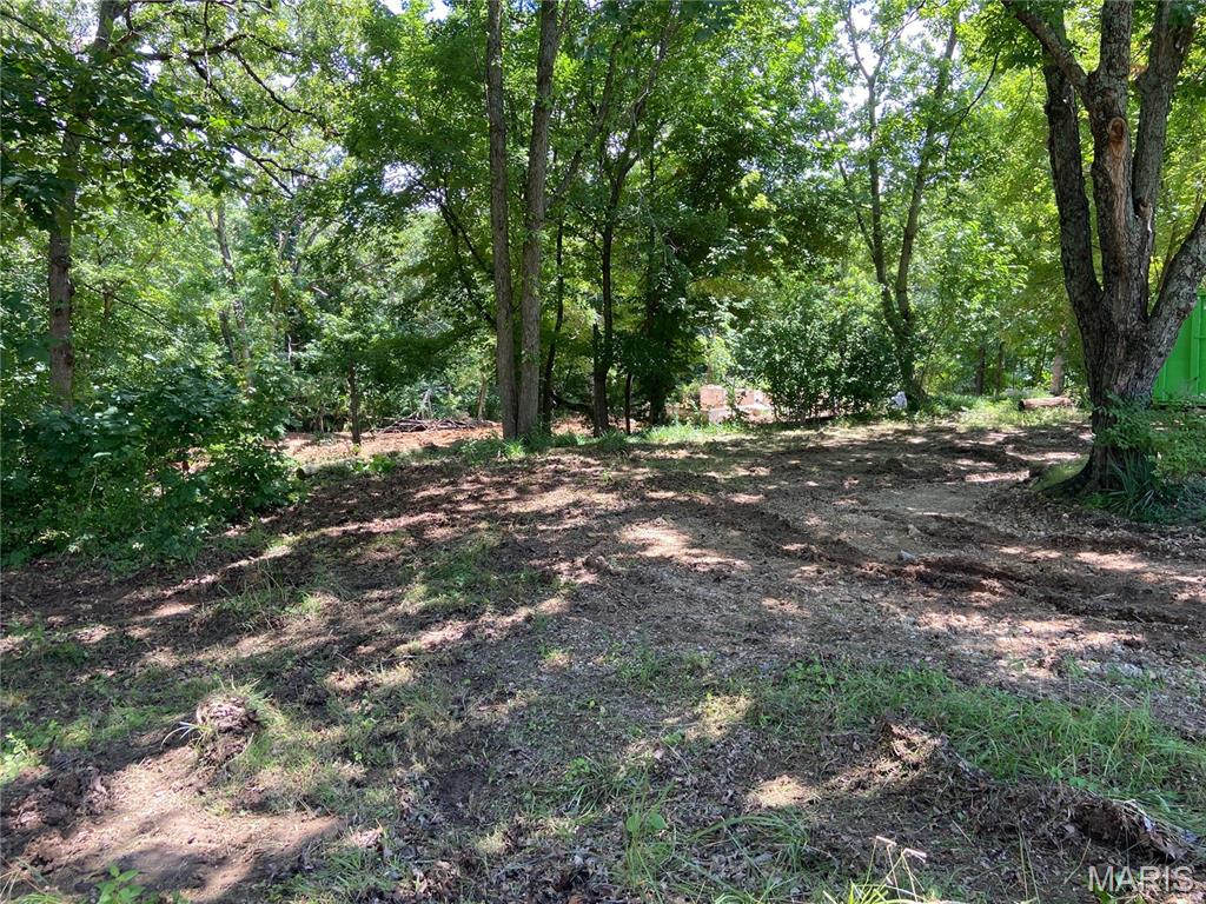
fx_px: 906
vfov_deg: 53.1
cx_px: 603
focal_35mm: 26
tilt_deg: -9.8
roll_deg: +2.2
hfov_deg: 67.3
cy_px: 452
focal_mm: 4.25
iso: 32
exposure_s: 1/128
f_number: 1.8
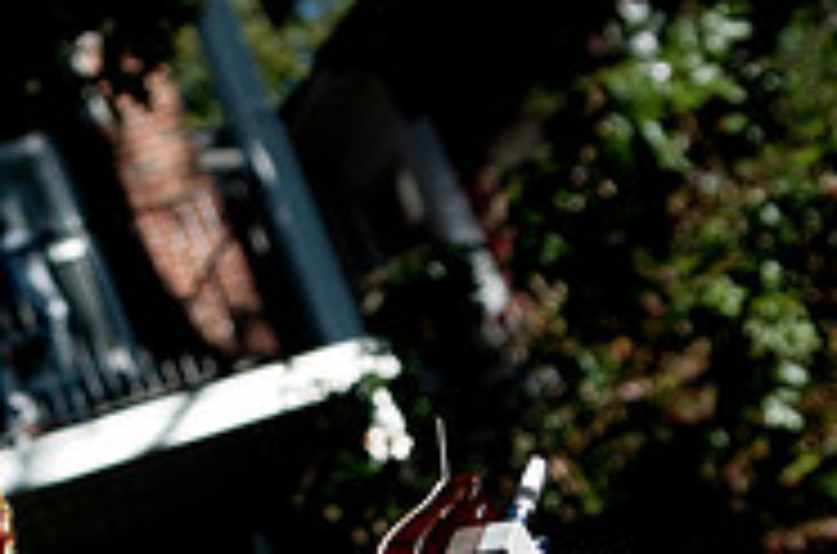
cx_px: -396
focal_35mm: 159
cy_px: 858
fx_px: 3687
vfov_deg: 8.4
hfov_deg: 12.4
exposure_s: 1/1600
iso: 250
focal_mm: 34
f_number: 4
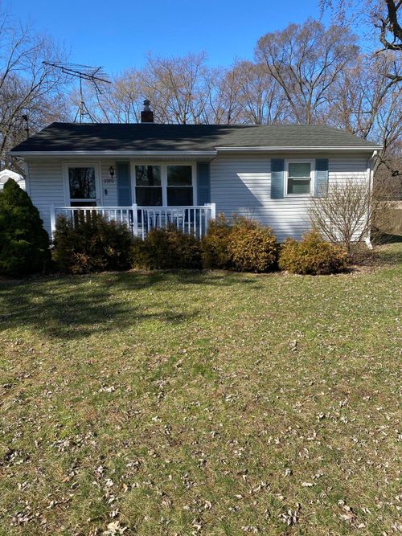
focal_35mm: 26
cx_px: 201
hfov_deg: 53.0
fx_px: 403
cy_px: 268
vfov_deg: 67.3
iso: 32
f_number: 1.8
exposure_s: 1/1464
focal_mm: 4.25
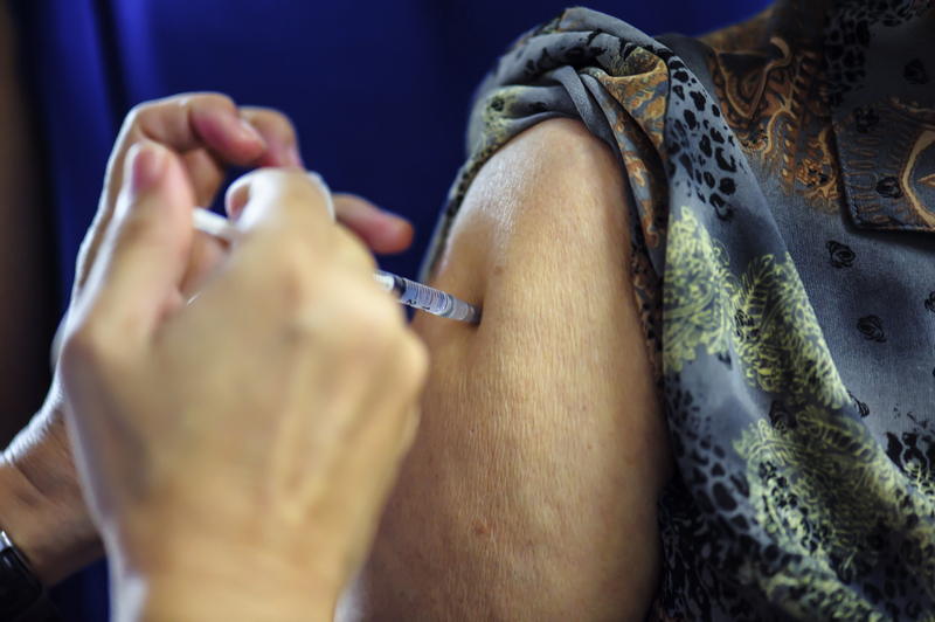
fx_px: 2725
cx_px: 468
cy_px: 311
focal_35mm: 105
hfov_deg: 19.5
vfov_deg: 13.0
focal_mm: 105
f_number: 3
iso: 3200
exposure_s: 1/80
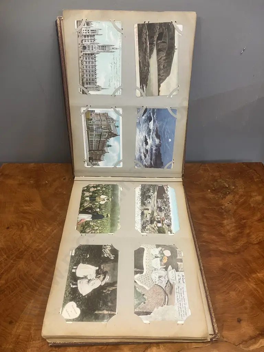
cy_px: 176
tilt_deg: -41.8
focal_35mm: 28
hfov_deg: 49.7
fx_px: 285
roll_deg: -1.2
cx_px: 132
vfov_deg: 63.4
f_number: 1.8
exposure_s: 1/50
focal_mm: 3.99
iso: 200
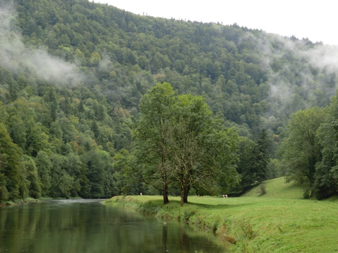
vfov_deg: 27.0
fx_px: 527
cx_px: 169
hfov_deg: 35.5
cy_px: 126
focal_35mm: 54
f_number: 4.5
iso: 50
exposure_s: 1/60
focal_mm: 9.8
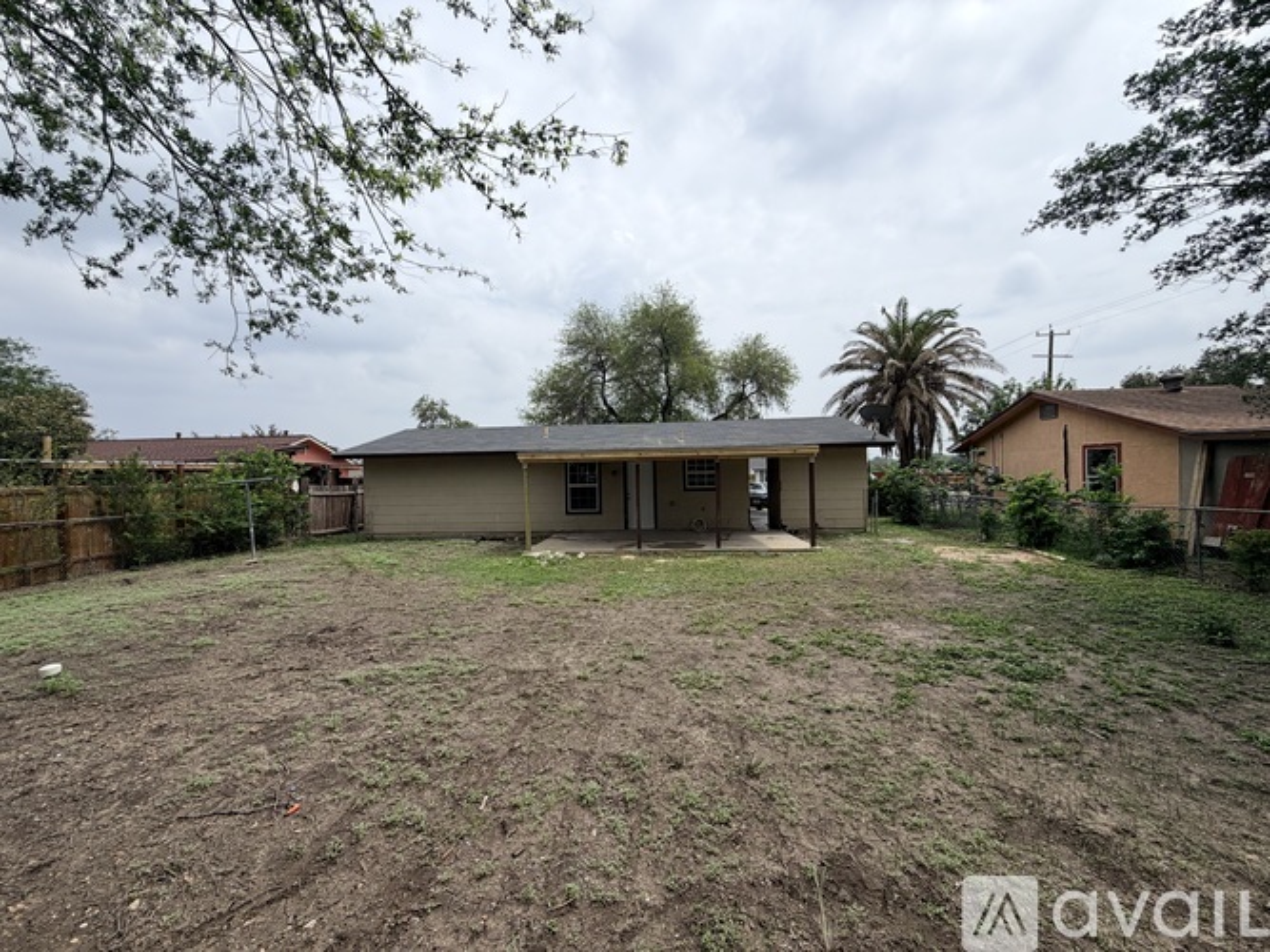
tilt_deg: -0.4
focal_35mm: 14
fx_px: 514
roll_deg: +1.3
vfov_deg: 85.7
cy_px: 476
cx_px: 635
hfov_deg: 102.1
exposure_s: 1/1339
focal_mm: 2.22
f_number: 2.2
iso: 20
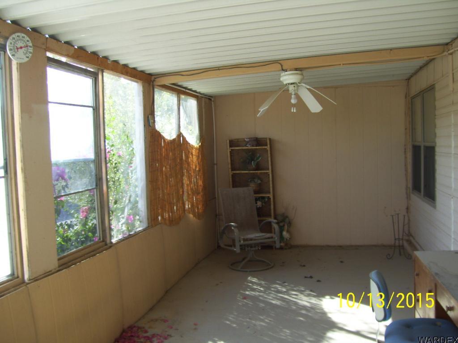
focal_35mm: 36
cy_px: 172
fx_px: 476
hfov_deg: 51.4
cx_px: 229
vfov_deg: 39.7
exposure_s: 1/80
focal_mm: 6
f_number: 2.7
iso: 80
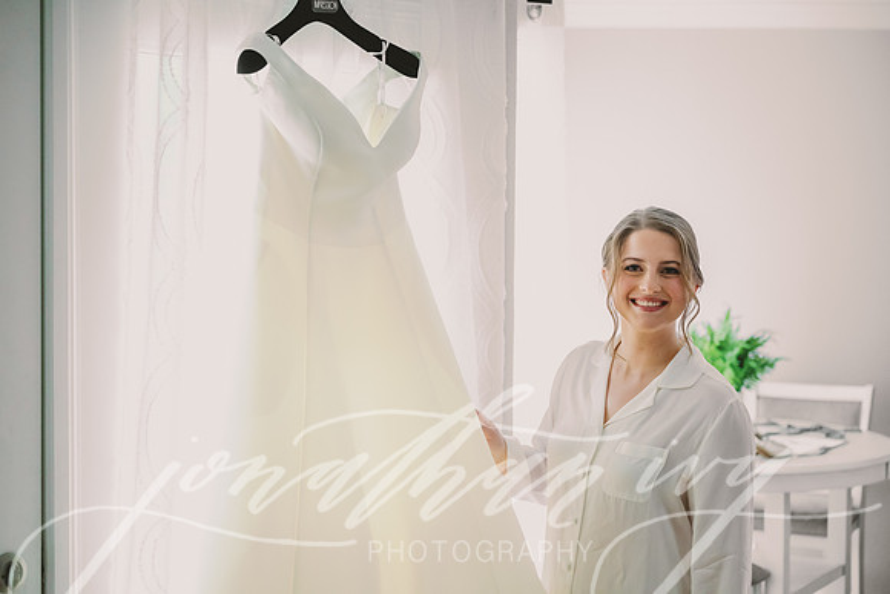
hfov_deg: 31.0
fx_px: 1607
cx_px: 445
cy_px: 297
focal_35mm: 65
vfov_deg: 20.9
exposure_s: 1/500
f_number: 2.8
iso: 2500
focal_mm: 65
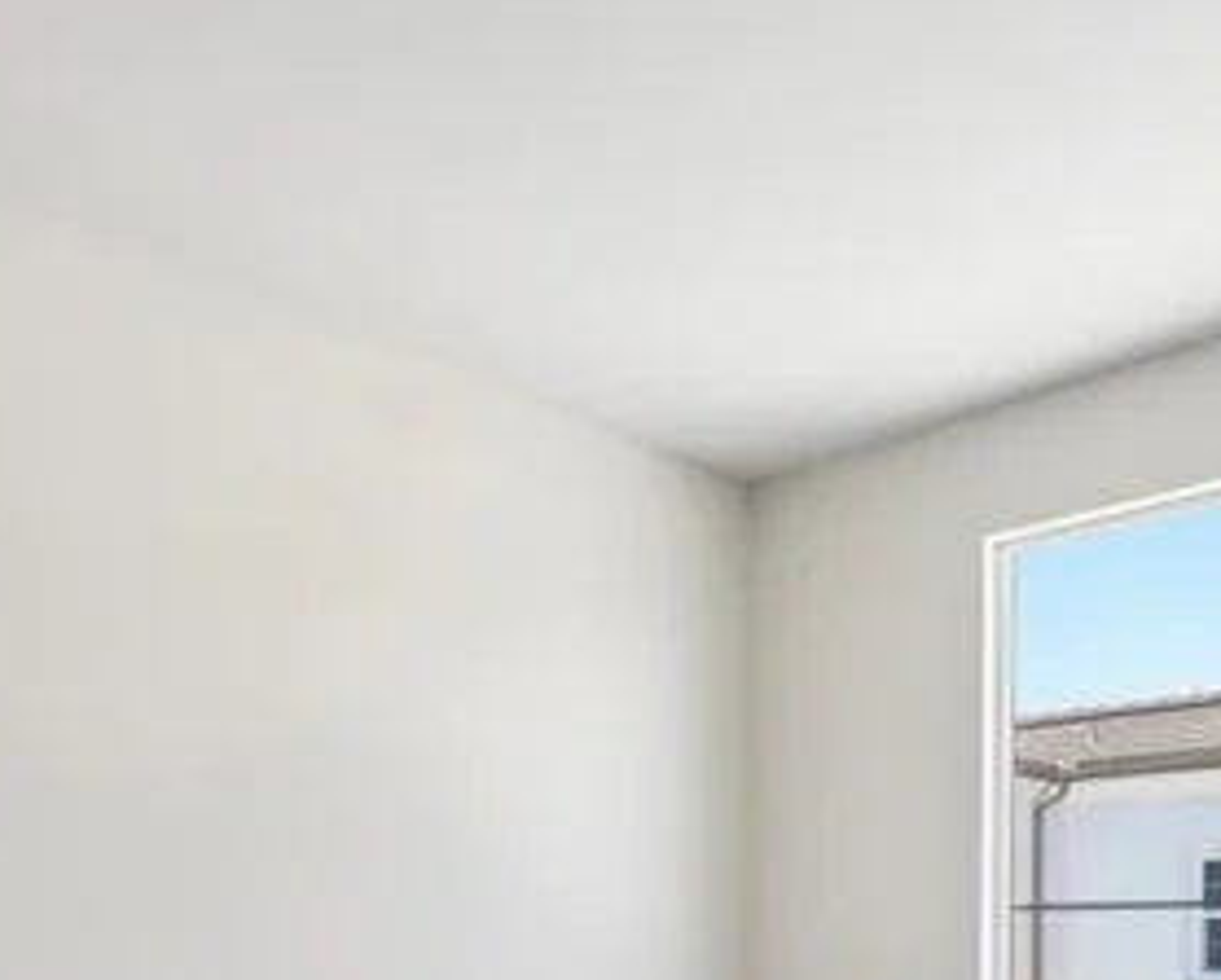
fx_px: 1230
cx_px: 310
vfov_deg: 38.1
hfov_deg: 50.7
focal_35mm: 34
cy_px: 1002
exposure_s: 1/30
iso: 200
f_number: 7.1
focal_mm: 12
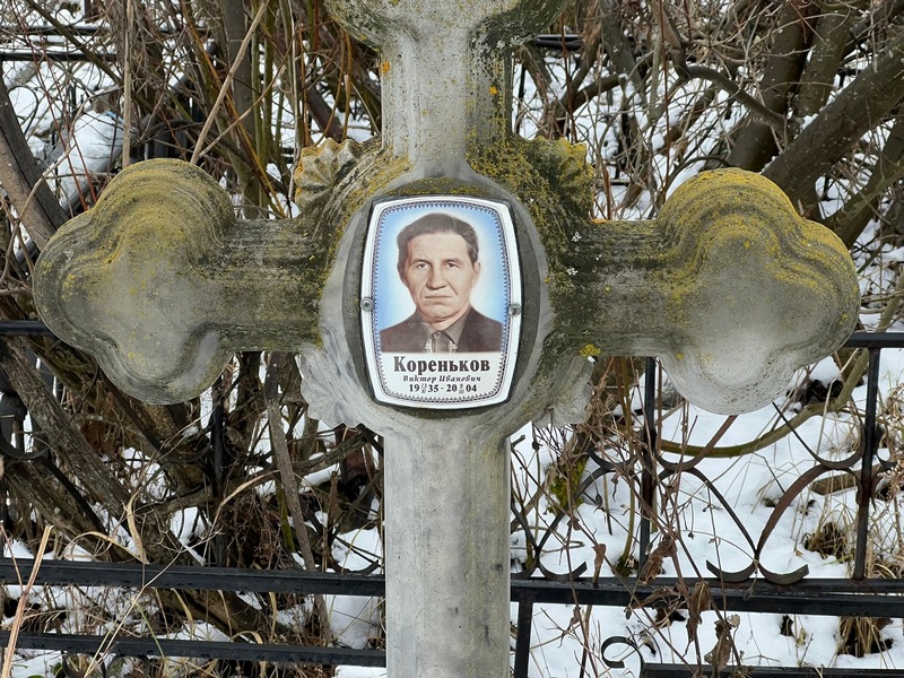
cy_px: 339
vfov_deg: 19.1
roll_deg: -1.0
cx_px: 452
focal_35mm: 77
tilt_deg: -16.8
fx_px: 2011
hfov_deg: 25.3
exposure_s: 1/99
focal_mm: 9
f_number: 2.8
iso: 100
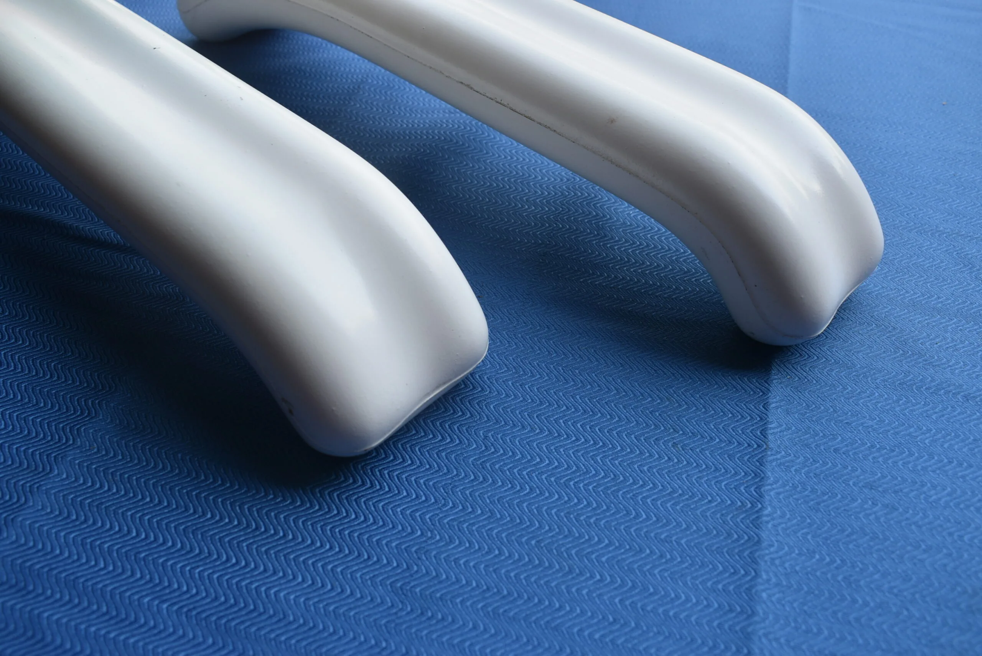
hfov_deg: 61.9
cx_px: 491
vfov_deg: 43.7
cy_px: 328
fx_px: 819
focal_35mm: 30
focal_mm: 20
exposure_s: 1/250
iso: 200
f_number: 6.3
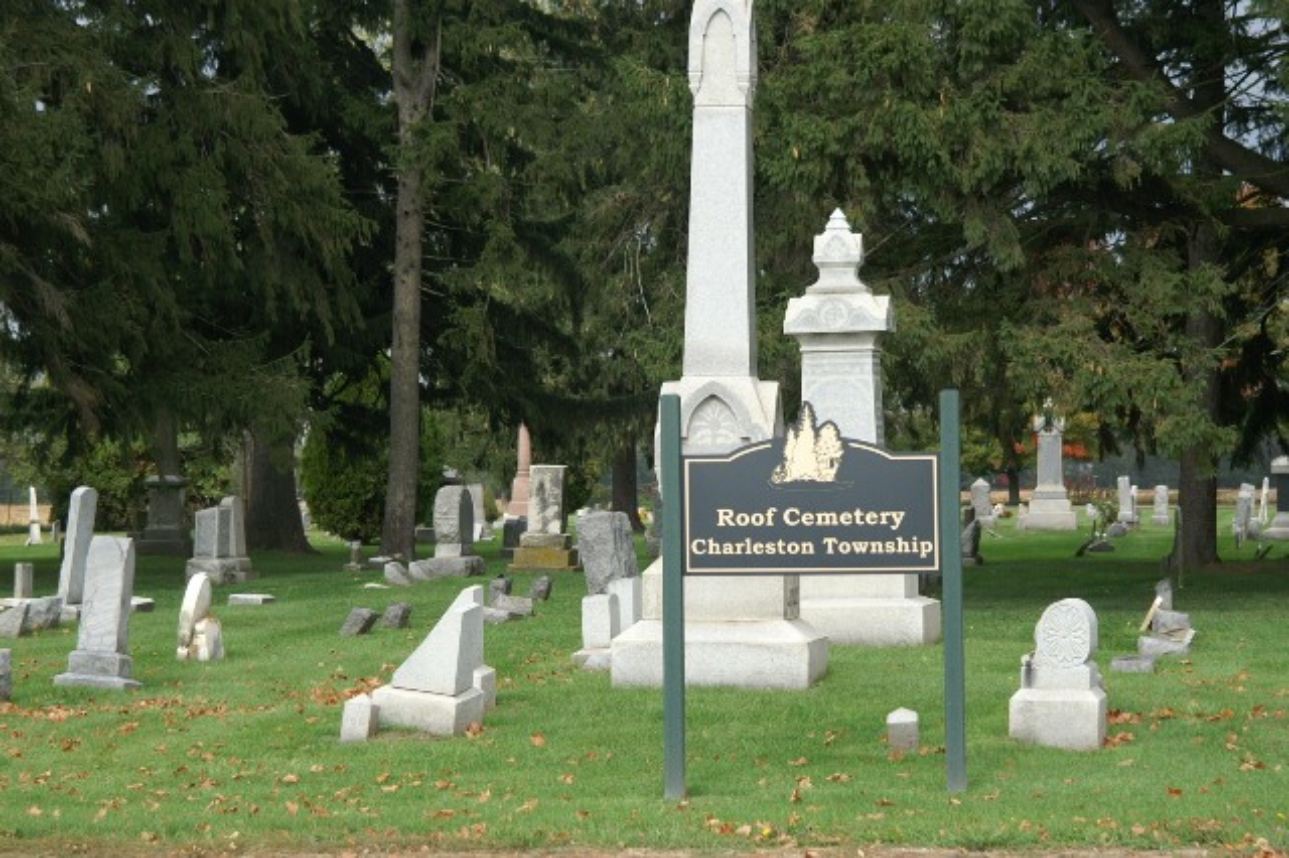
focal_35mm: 112
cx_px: 644
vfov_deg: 12.2
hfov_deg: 18.2
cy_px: 429
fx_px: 4026
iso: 100
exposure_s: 1/200
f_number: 6.3
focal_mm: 75
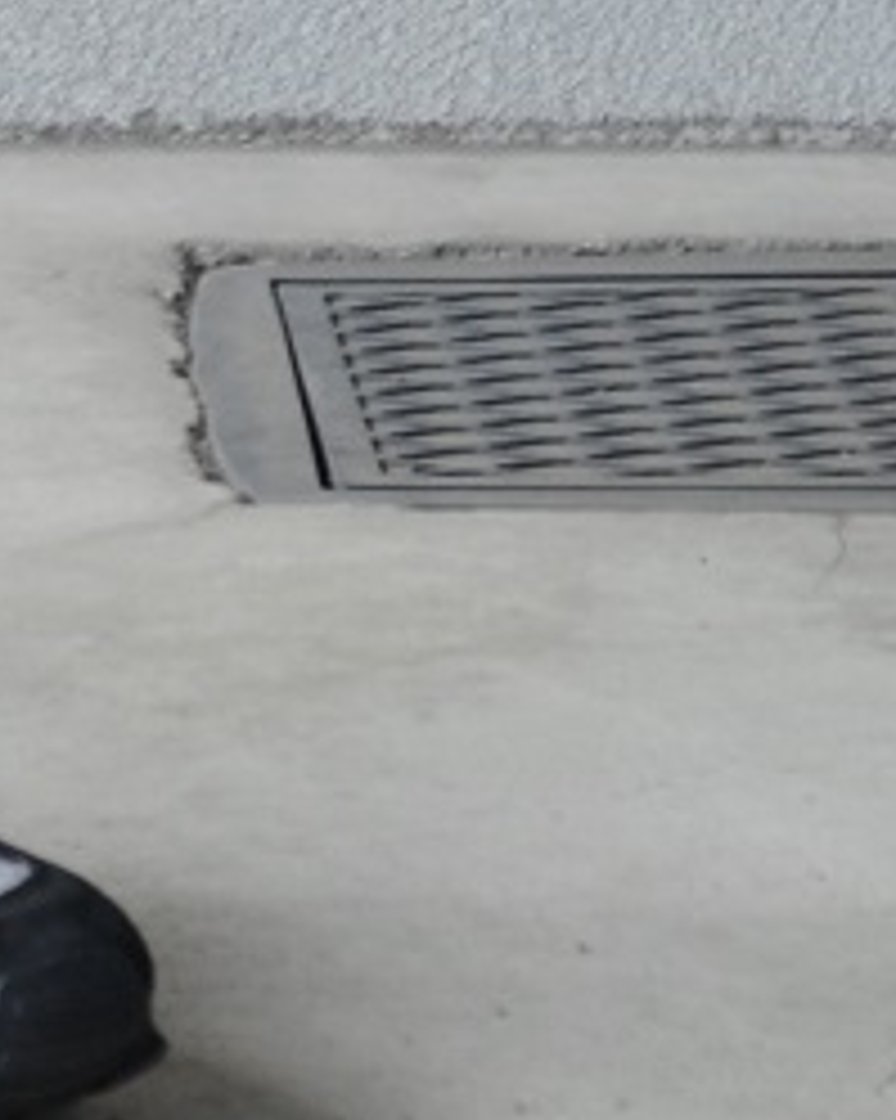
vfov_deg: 3.9
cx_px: -873
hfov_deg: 3.1
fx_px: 16385
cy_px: -1518
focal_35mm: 494
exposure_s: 1/125
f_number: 5.6
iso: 320
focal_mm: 58
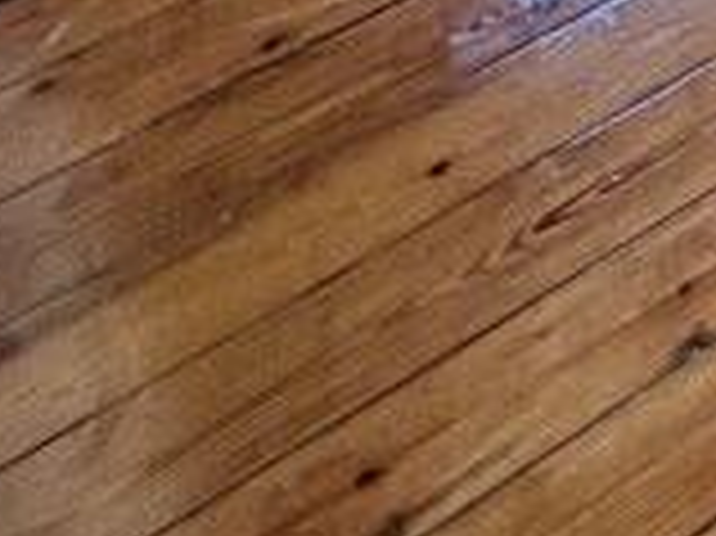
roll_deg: -1.3
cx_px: 1585
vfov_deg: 10.4
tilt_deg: -15.2
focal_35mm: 90
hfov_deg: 15.4
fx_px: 1860
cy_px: -1167
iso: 100
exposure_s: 1/109
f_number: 2.2
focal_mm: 2.22
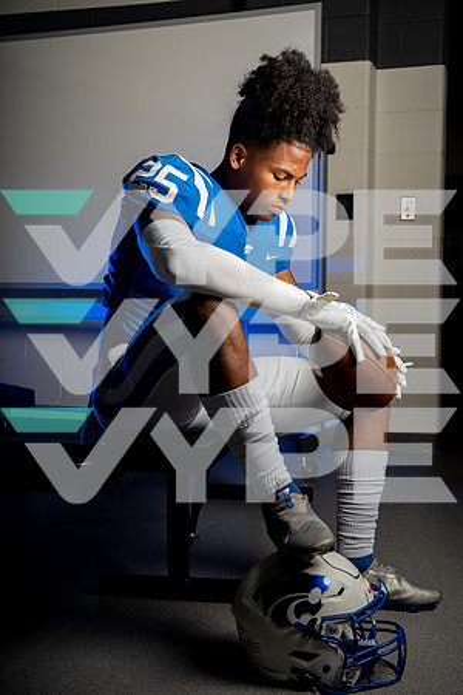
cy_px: 348
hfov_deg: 26.0
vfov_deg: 38.2
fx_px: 1003
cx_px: 232
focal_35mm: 52
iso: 64
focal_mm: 52
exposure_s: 1/250
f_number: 8
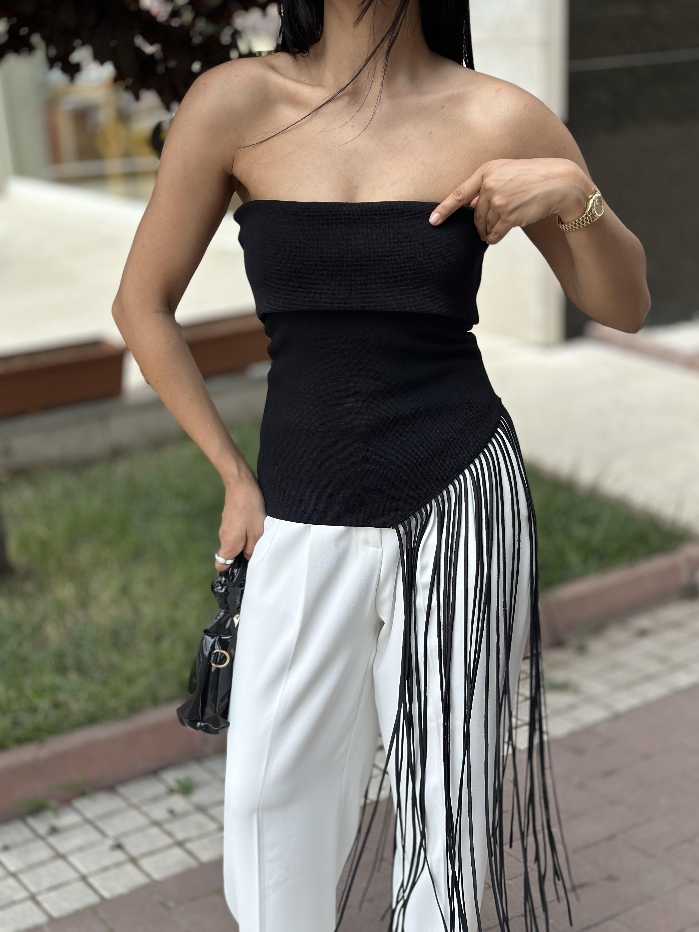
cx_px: 353
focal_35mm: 51
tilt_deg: -19.8
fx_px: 1373
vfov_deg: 37.5
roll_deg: +2.7
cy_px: 485
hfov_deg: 28.6
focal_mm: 6.86
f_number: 1.78
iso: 100
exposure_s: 1/1848
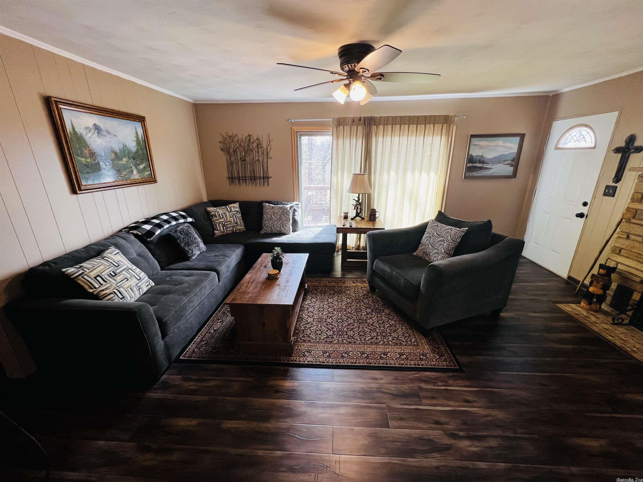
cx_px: 322
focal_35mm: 13
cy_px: 241
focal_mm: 1.57
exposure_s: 1/120
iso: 125
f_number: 1.8
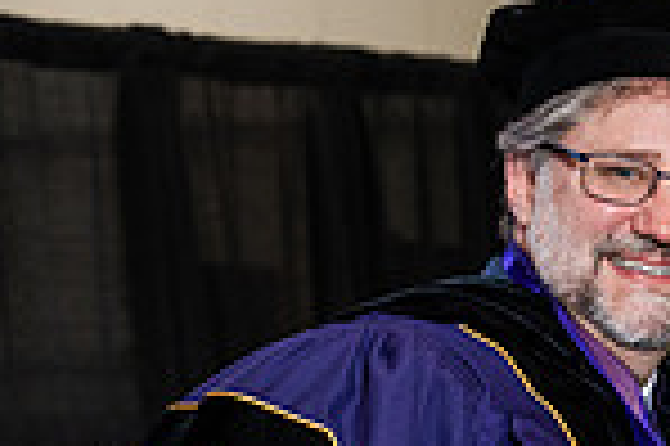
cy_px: 628
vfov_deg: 5.0
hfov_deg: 7.5
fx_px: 5075
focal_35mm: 273
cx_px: 818
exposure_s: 1/200
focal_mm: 70
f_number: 4.5
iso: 1250
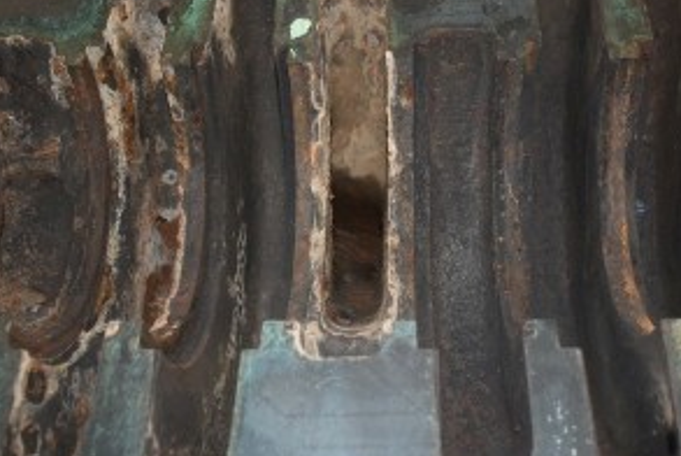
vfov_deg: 29.3
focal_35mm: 46
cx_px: 379
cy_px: 240
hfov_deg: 42.6
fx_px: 871
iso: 720
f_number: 3.5
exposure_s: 1/125
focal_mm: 18
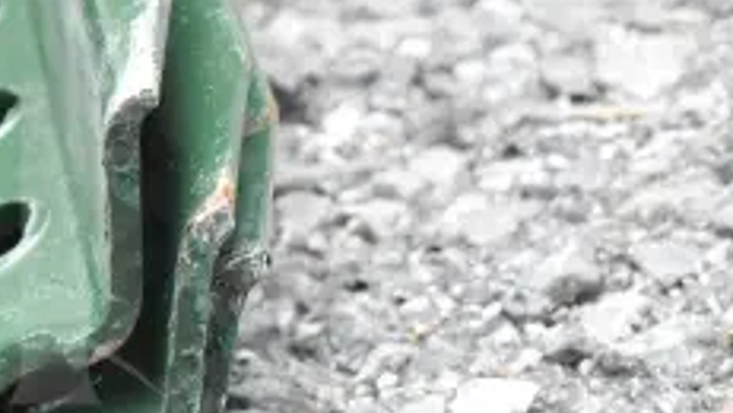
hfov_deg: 13.2
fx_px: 3071
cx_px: -187
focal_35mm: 158
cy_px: 335
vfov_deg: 7.7
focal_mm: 38
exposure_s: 1/500
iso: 6400
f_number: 11
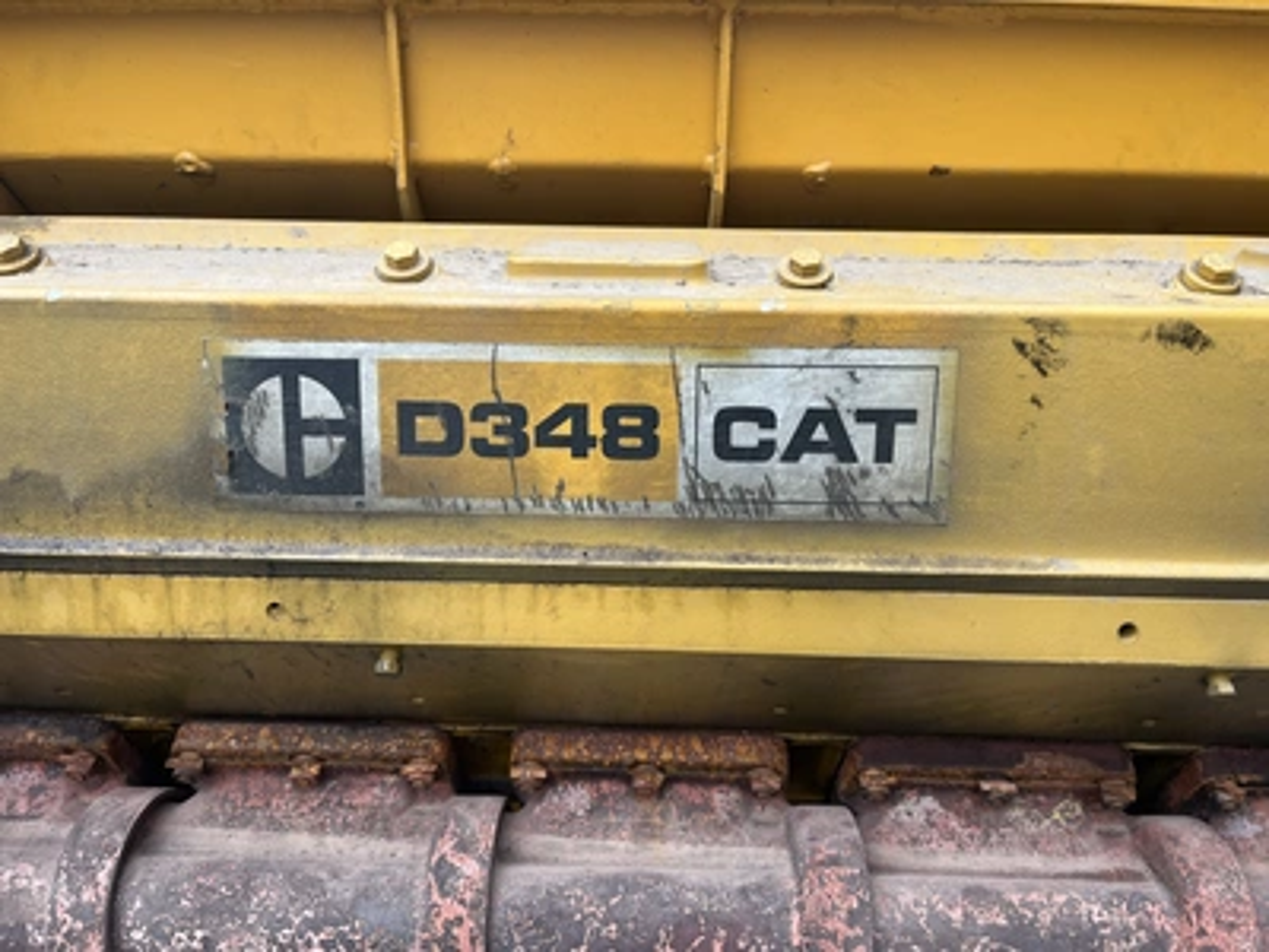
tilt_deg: -18.2
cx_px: 634
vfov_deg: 53.1
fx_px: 953
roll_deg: -1.2
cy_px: 476
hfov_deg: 67.3
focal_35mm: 26
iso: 40
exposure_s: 1/193
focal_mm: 5.1
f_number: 1.6
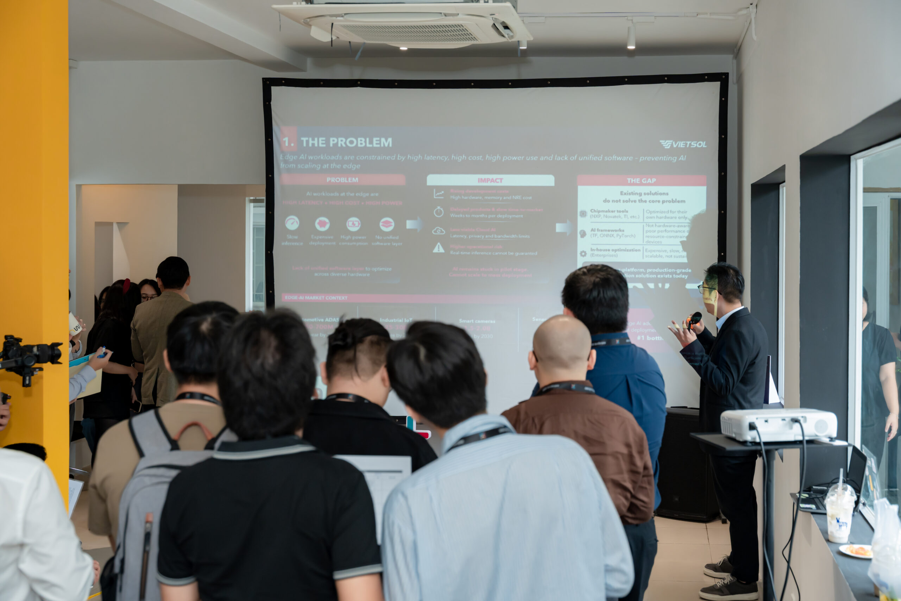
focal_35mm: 48
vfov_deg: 28.3
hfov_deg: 41.4
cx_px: 450
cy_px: 300
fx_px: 1191
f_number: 4
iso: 1600
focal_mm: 47.6
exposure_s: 1/200
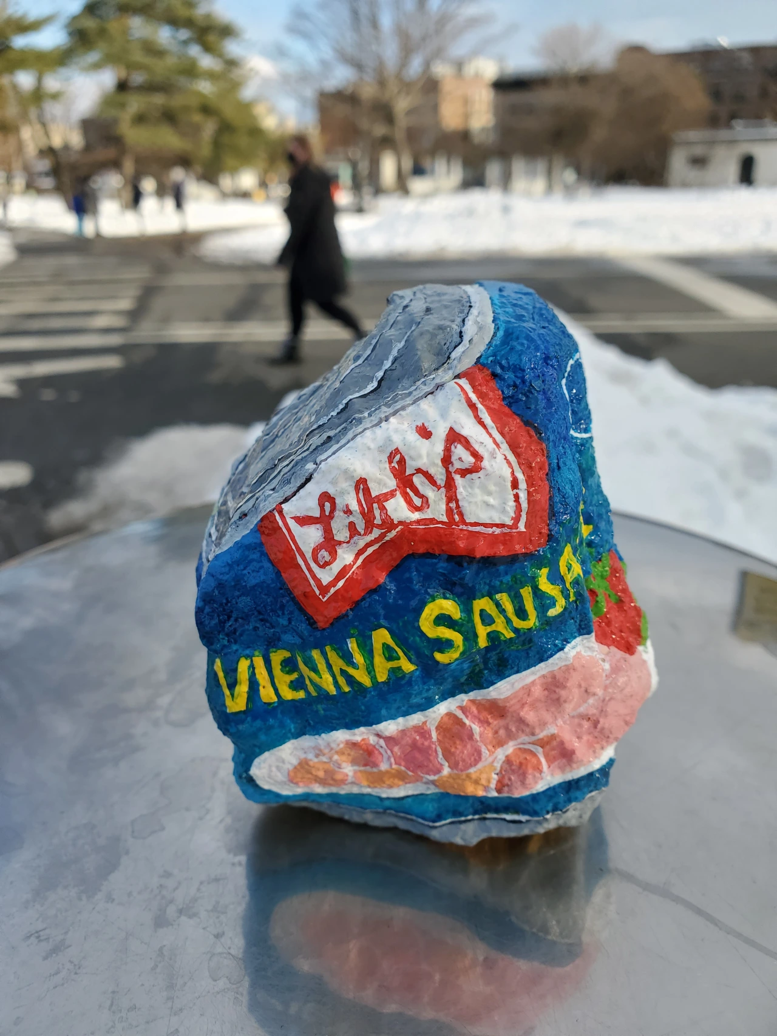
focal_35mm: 26
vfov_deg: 67.3
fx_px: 778
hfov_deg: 53.1
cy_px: 518
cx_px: 388
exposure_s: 1/495
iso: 50
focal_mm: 4.3
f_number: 2.4
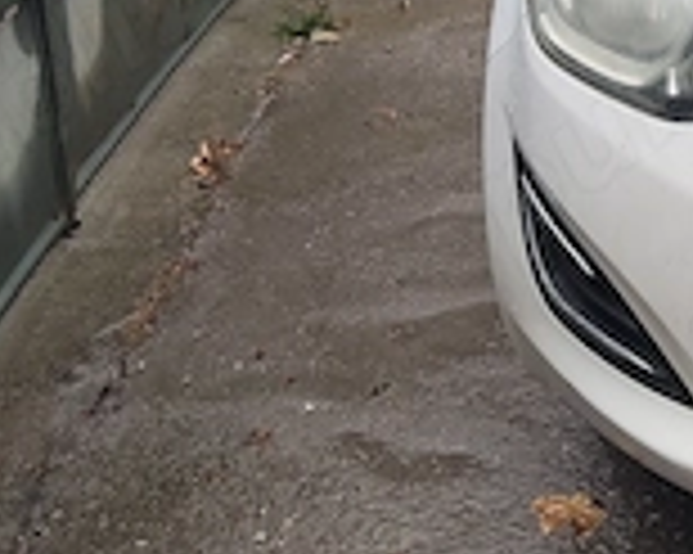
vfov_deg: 16.0
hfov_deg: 17.8
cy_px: 72
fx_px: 1947
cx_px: 1080
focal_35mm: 95
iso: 100
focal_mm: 4.15
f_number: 1.8
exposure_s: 1/142
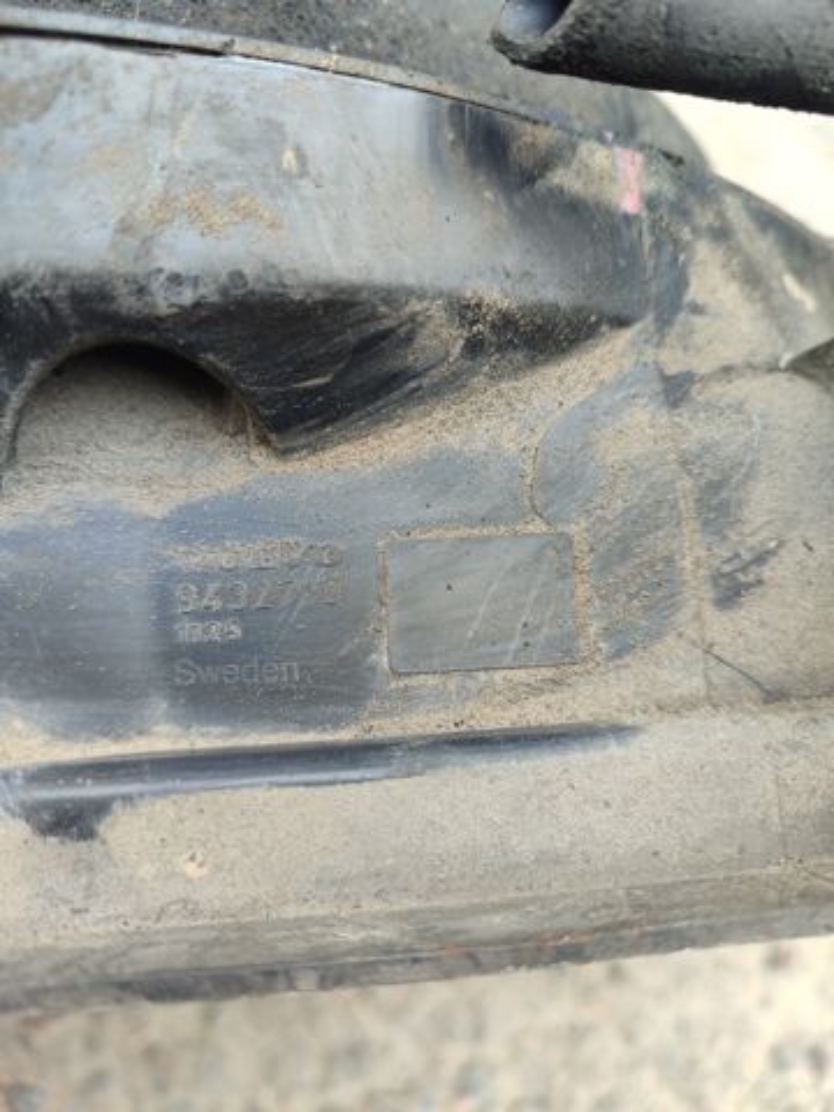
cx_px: 417
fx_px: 803
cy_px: 556
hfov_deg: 54.9
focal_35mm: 25
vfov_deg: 69.4
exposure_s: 1/100
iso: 92
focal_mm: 5.95
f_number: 1.89
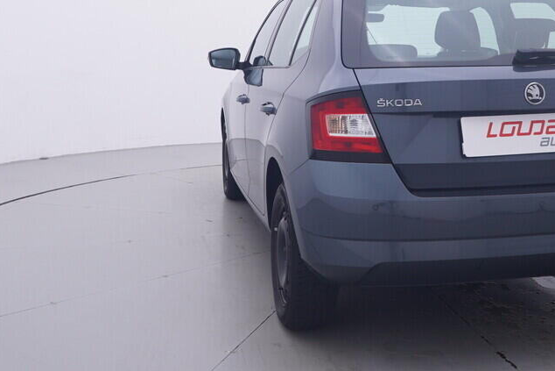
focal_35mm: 51
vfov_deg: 25.9
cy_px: 71
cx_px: 362
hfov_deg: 38.4
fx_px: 788
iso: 200
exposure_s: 1/80
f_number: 5
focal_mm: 15
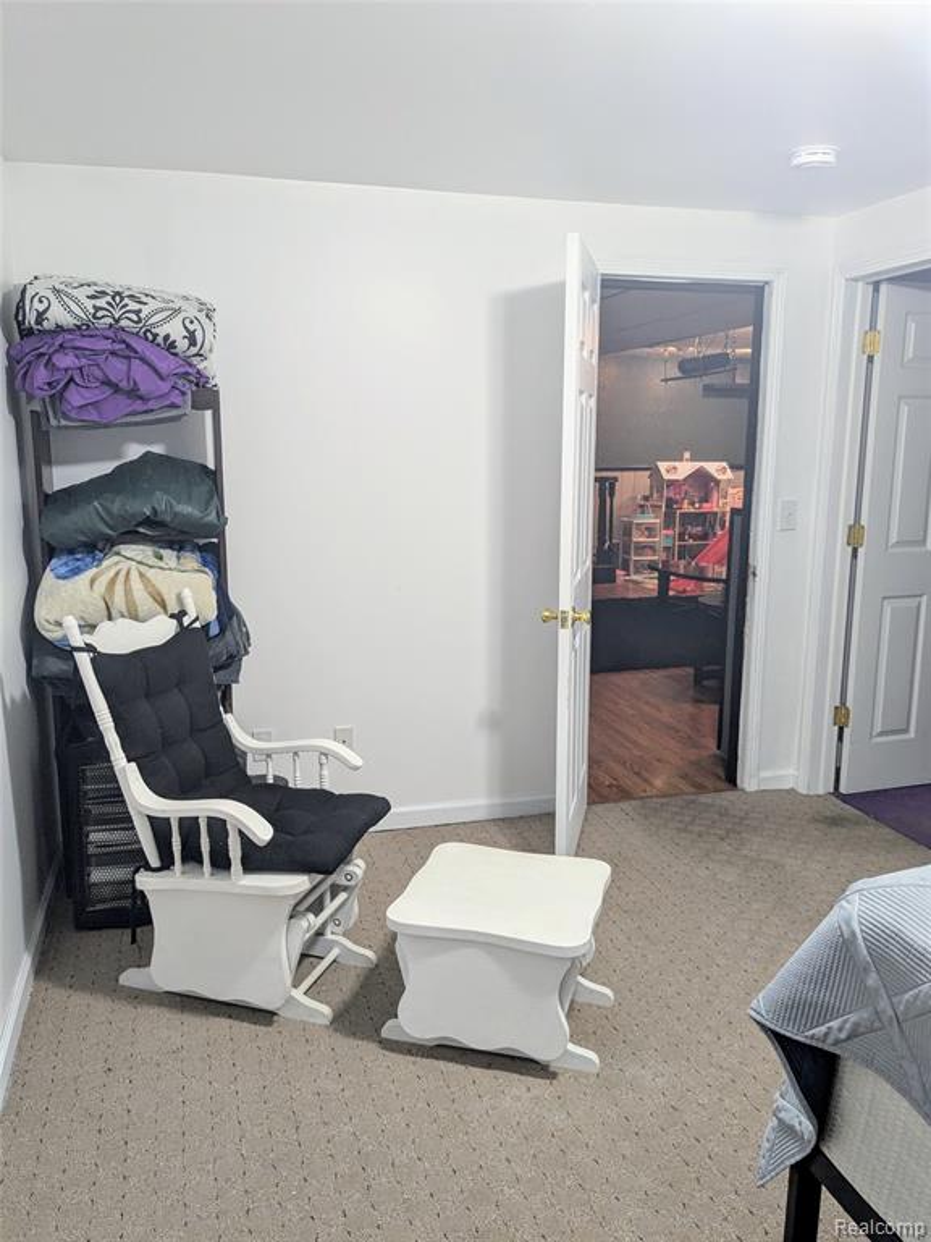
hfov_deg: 51.4
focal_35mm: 27
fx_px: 968
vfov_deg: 65.3
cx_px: 466
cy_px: 621
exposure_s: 1/40
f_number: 1.73
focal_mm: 4.38
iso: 139
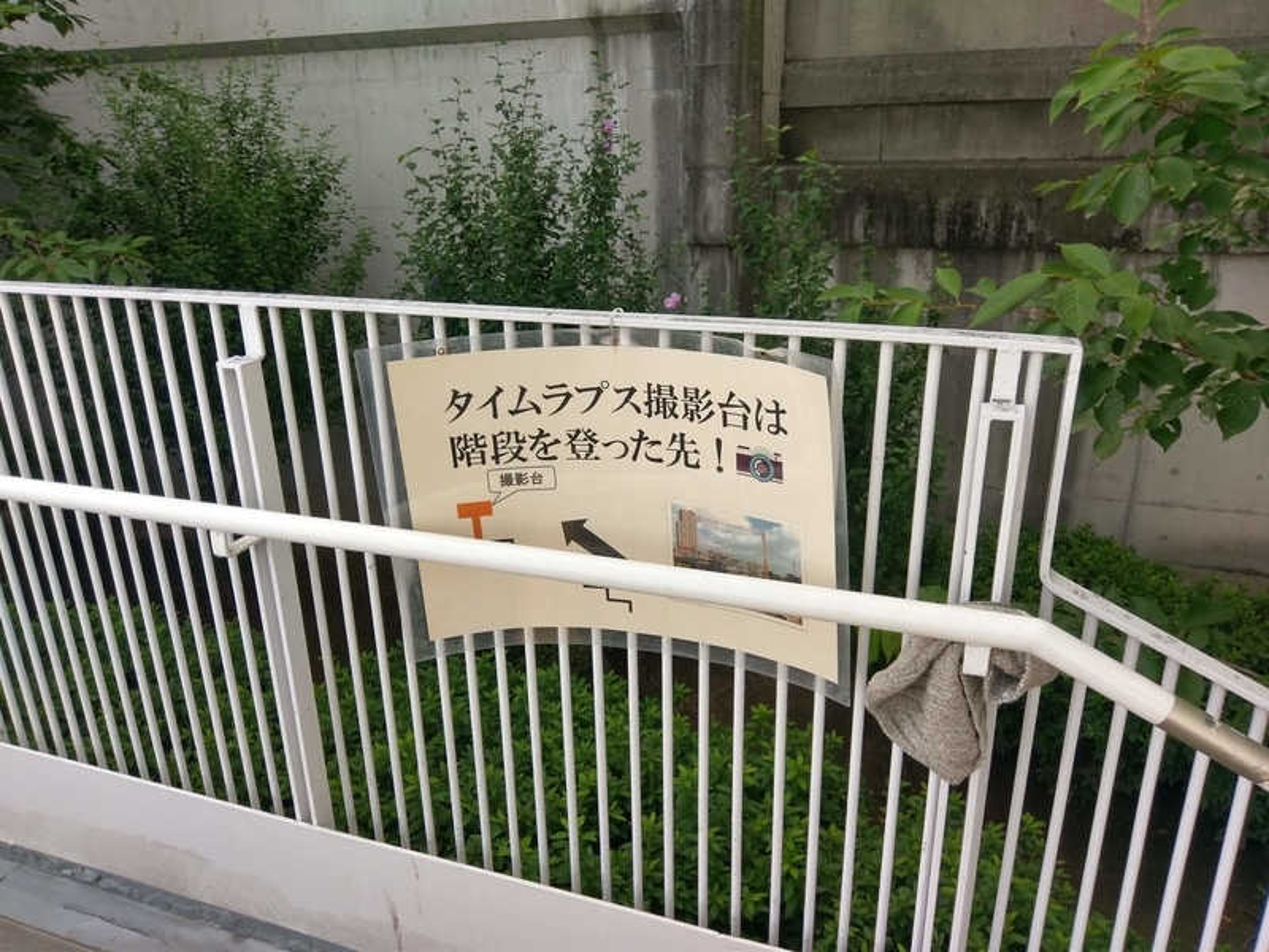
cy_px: 476
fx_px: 953
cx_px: 634
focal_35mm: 26
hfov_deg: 67.3
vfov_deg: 53.1
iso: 100
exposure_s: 1/500
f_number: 1.8
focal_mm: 4.58
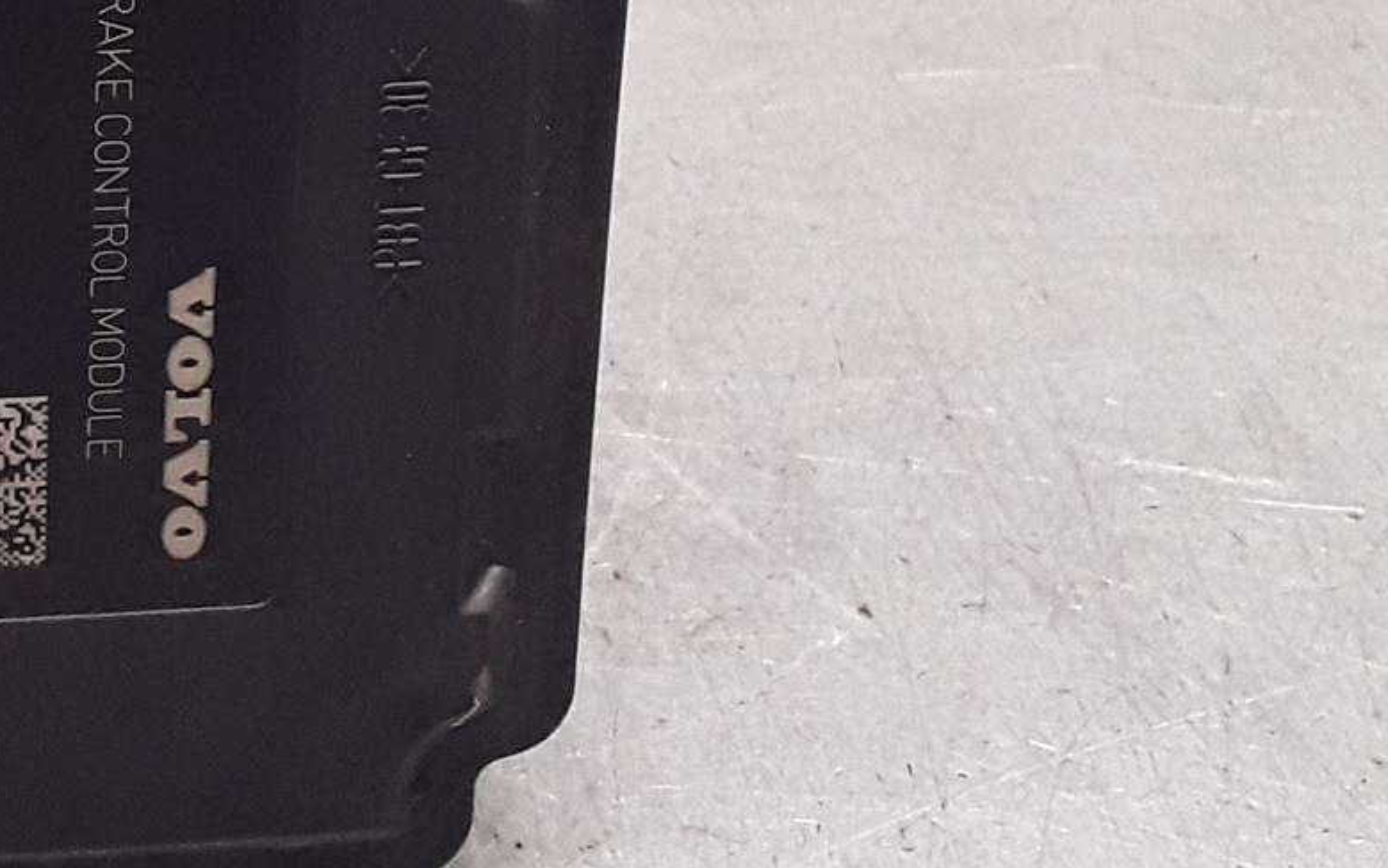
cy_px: -86
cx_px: -180
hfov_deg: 24.5
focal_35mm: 78
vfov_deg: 16.2
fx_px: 2951
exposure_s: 1/100
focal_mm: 2.91
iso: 100
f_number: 1.9
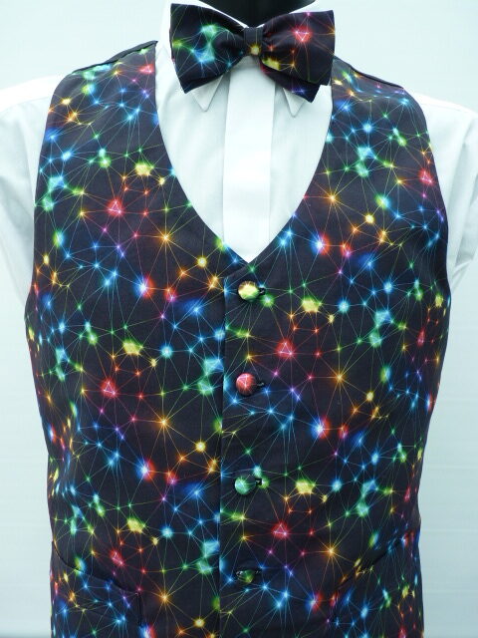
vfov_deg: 65.3
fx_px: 497
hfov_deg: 51.4
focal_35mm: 27
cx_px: 239
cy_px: 319
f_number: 2.8
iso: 80
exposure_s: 1/40
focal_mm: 4.8
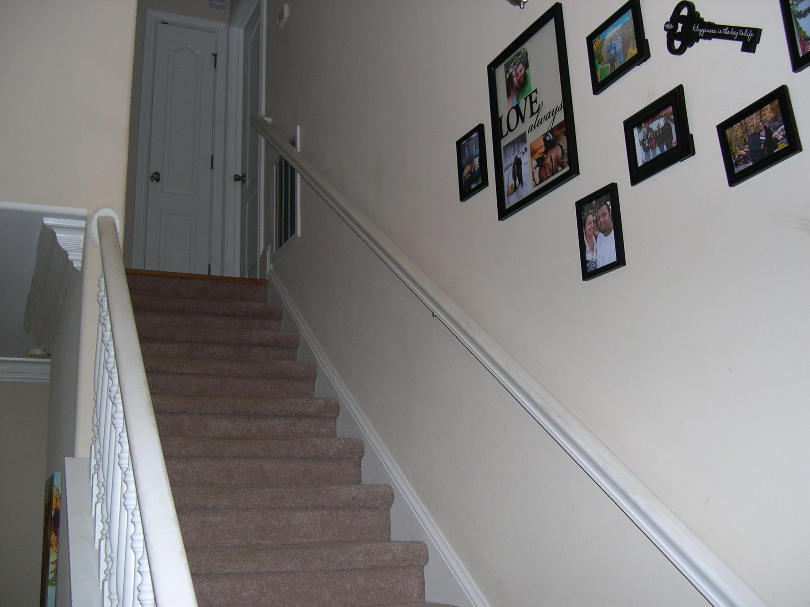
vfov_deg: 37.7
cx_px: 405
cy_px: 304
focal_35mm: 38
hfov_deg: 49.0
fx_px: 889
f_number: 2.8
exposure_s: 1/60
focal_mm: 8
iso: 100
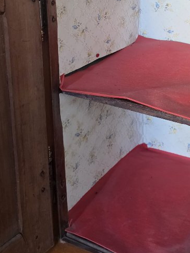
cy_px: 30
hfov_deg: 25.5
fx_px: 417
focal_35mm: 57
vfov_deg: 32.3
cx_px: 130
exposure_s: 1/120
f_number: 1.4
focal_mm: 6.5
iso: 640
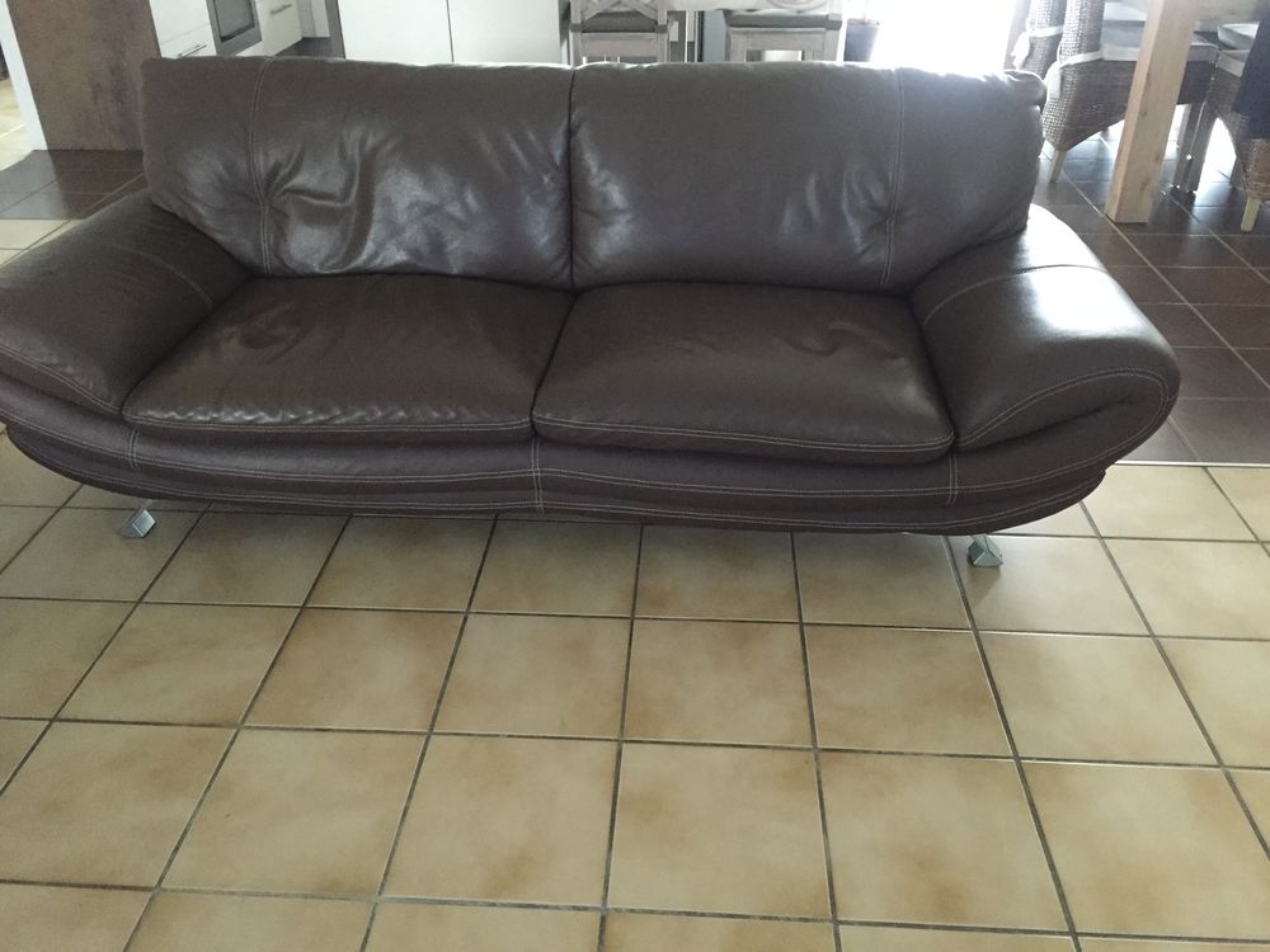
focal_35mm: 29
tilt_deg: -32.2
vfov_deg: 48.2
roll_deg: +0.5
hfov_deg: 61.7
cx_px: 635
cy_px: 476
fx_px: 1064
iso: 400
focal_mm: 4.15
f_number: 2.2
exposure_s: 1/17
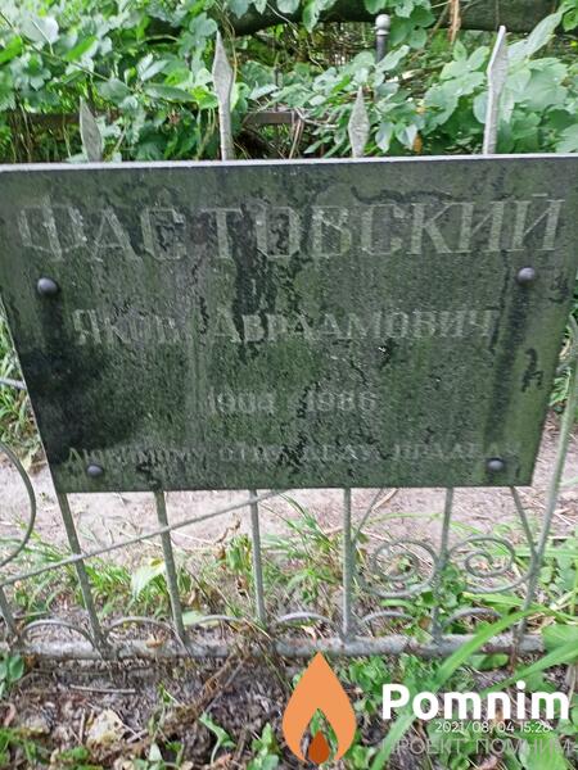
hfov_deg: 49.7
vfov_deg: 63.4
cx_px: 289
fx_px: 623
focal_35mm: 28
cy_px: 385
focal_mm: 4.05
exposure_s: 1/33.3
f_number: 1.8
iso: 200
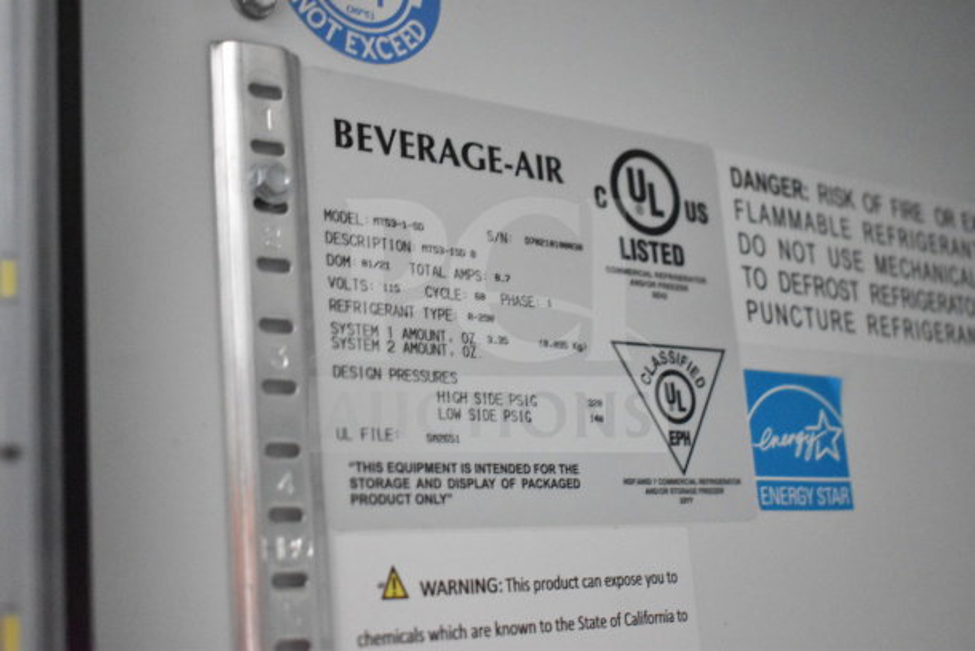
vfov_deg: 26.5
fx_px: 1381
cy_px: 326
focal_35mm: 51
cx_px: 488
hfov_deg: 38.9
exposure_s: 1/50
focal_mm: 34
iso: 10000
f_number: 4.5
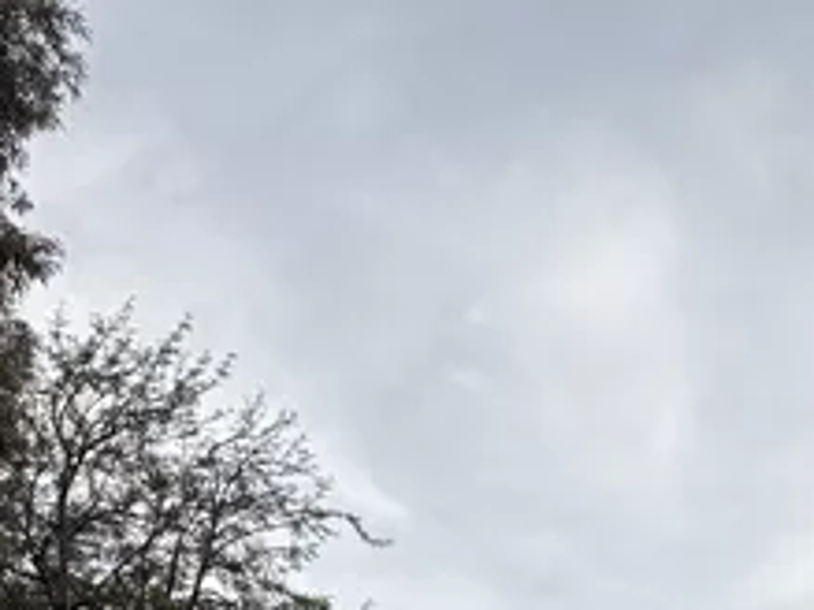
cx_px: 624
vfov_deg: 13.9
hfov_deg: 20.5
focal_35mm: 95
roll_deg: +1.7
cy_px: 1079
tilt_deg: +2.4
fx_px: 2233
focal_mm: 5.96
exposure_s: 1/1901
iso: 50
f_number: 1.6
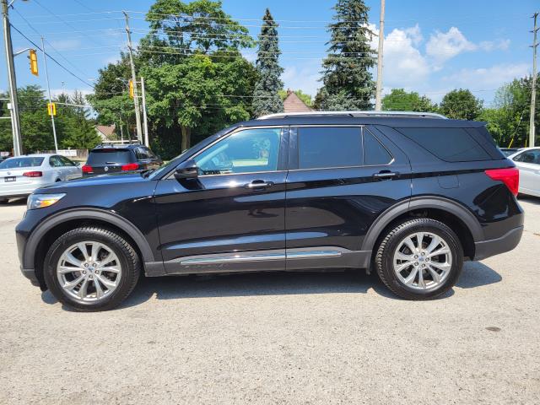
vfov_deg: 53.1
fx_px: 406
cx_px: 270
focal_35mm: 26
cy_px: 202
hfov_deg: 67.3
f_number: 1.8
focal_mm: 5.4
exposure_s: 1/1946
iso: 40
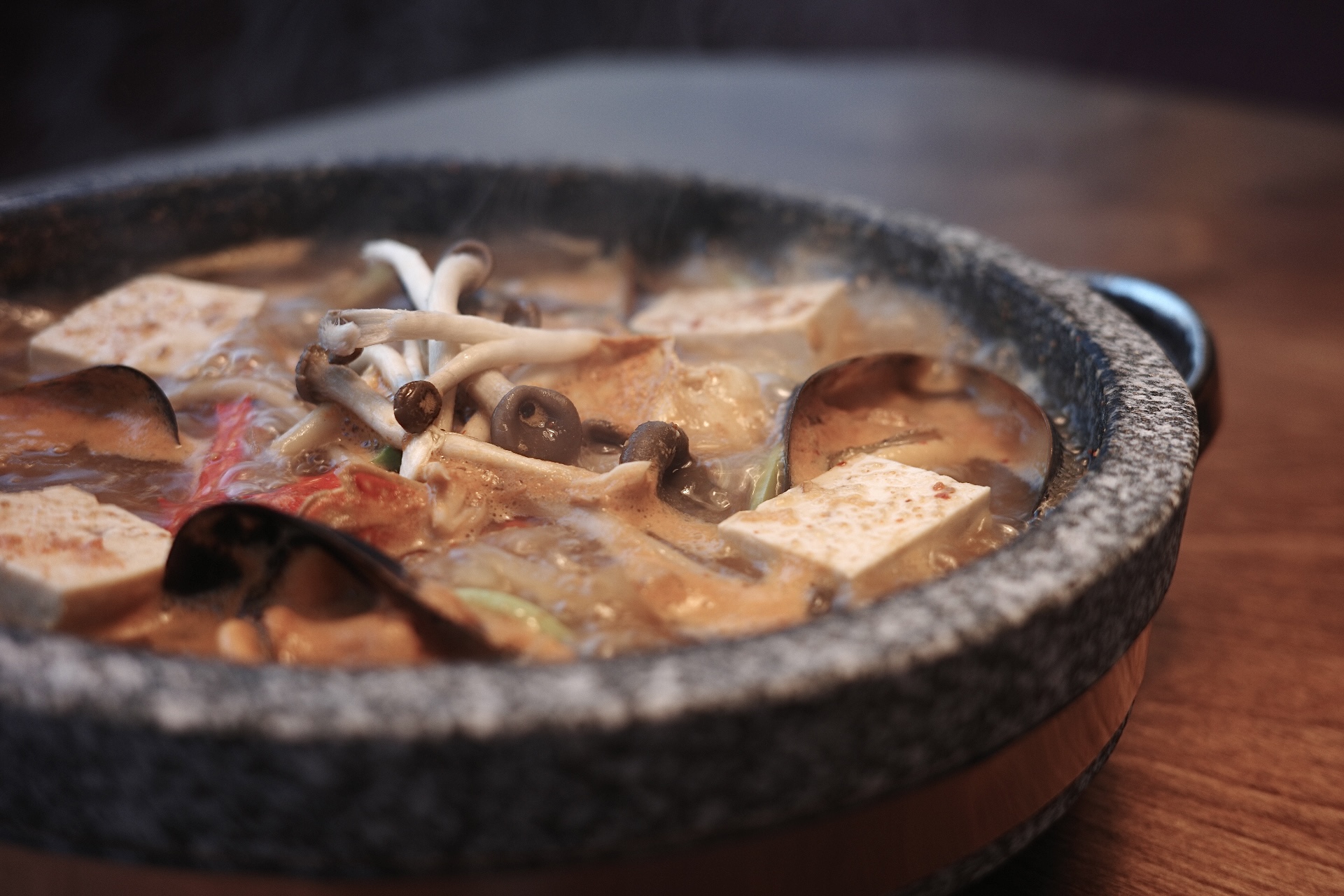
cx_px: 672
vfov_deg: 33.4
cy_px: 448
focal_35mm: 40
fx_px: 1493
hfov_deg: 48.5
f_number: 2.8
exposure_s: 1/40
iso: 100
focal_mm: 26
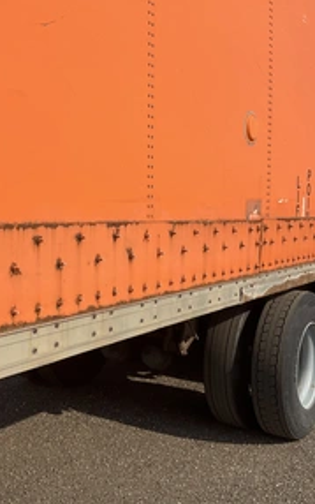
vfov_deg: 46.2
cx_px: 106
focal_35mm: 43
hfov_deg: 29.7
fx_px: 590
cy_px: 248
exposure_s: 1/2058
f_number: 1.8
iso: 25
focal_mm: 3
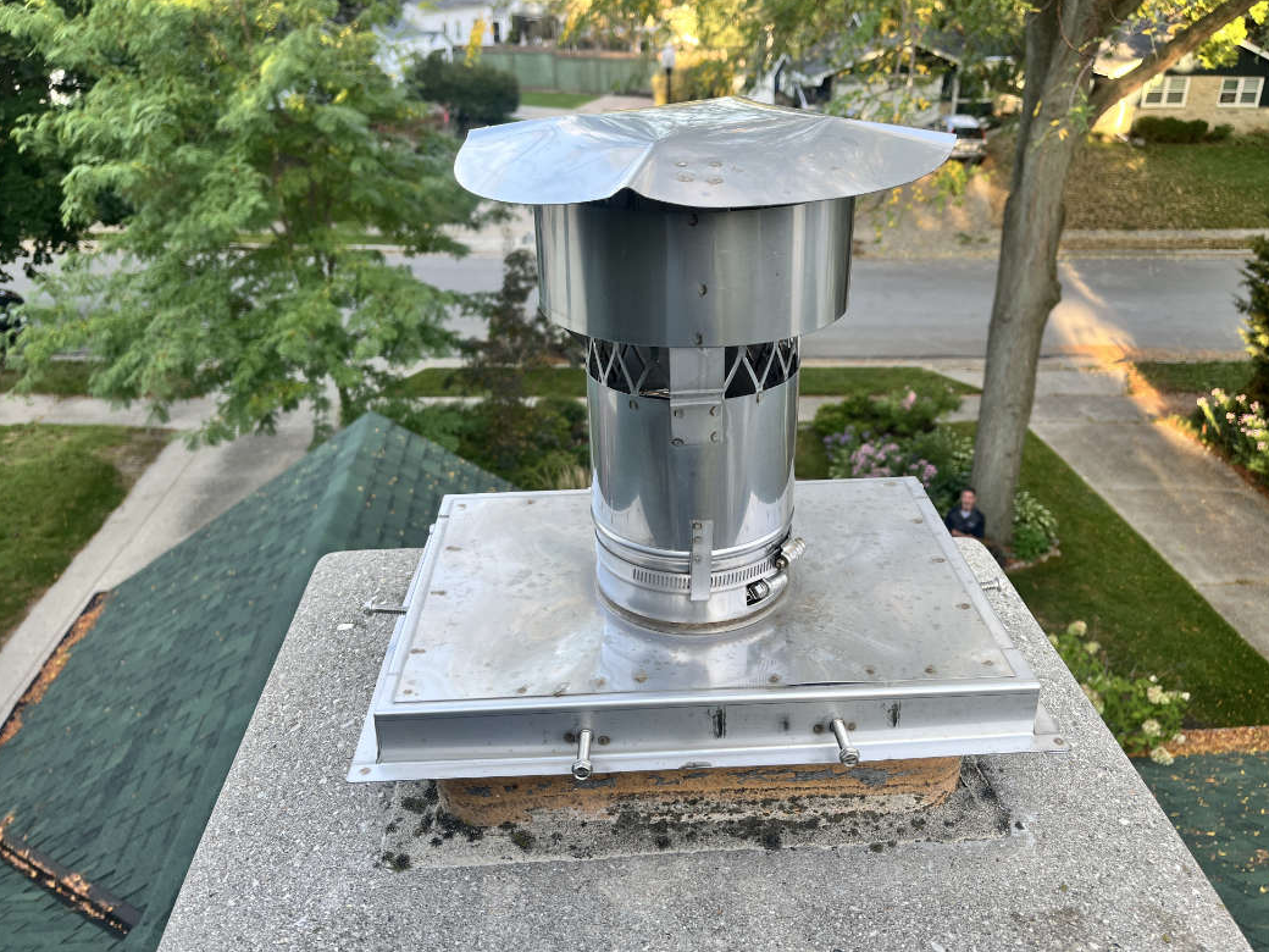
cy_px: 471
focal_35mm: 27
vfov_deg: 51.4
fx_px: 990
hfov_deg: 65.3
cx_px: 654
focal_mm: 5.1
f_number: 1.6
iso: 40
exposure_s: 1/155
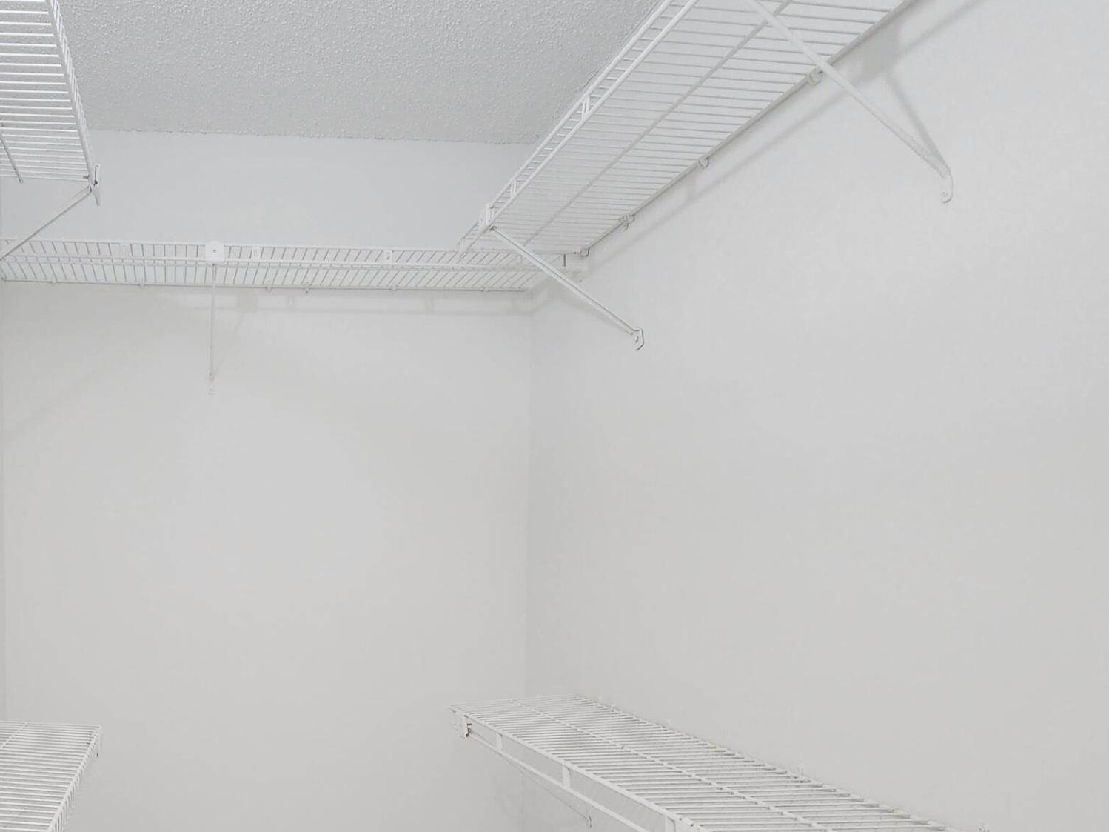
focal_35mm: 25
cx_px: 253
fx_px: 801
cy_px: 593
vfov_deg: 53.1
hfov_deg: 64.4
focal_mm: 2.2
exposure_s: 1/60
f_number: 2.2
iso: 160
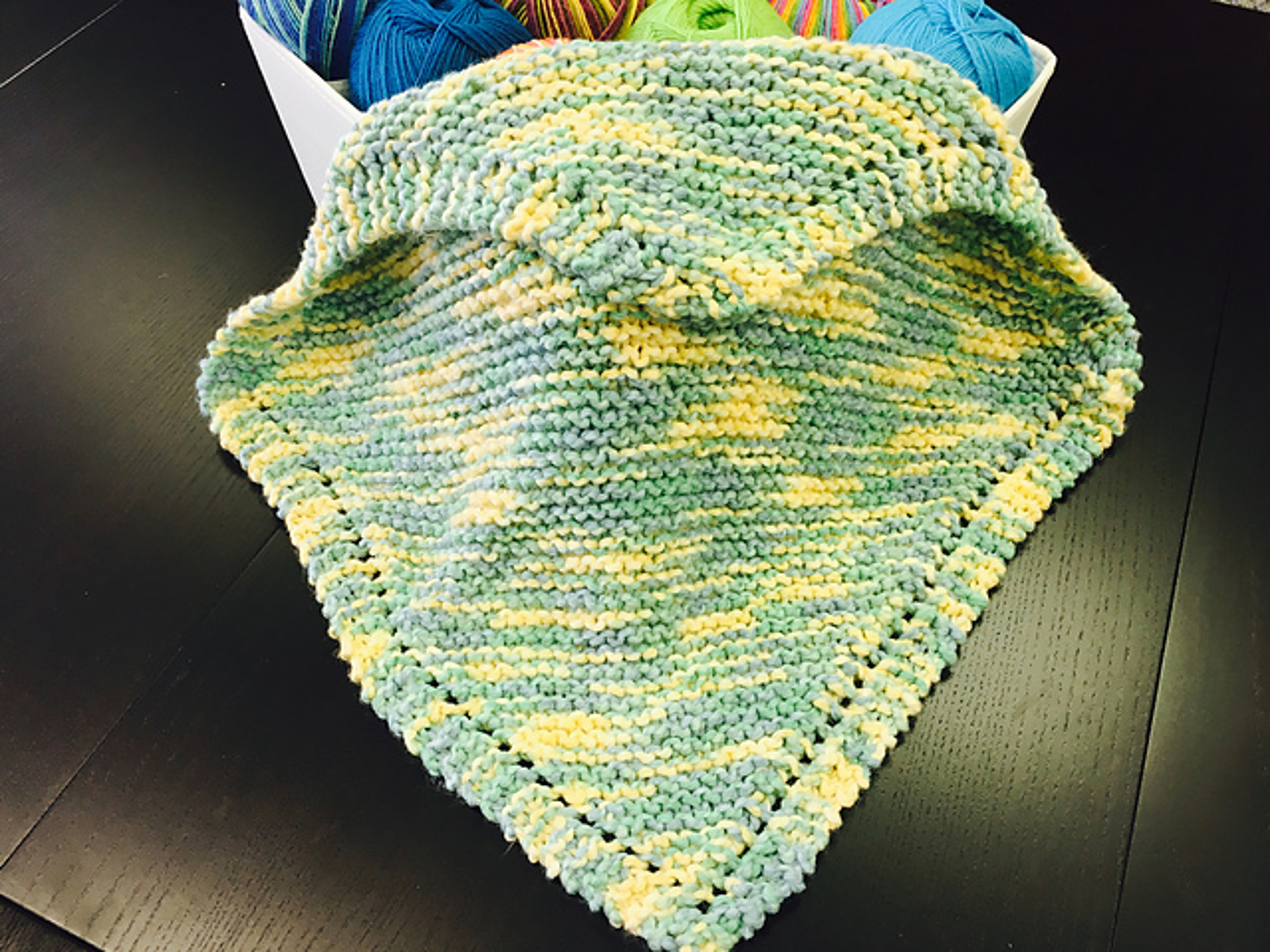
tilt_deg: -52.0
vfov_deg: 48.2
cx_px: 635
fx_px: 1064
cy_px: 476
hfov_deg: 61.7
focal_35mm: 29
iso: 50
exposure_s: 1/30
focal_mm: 4.15
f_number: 2.2
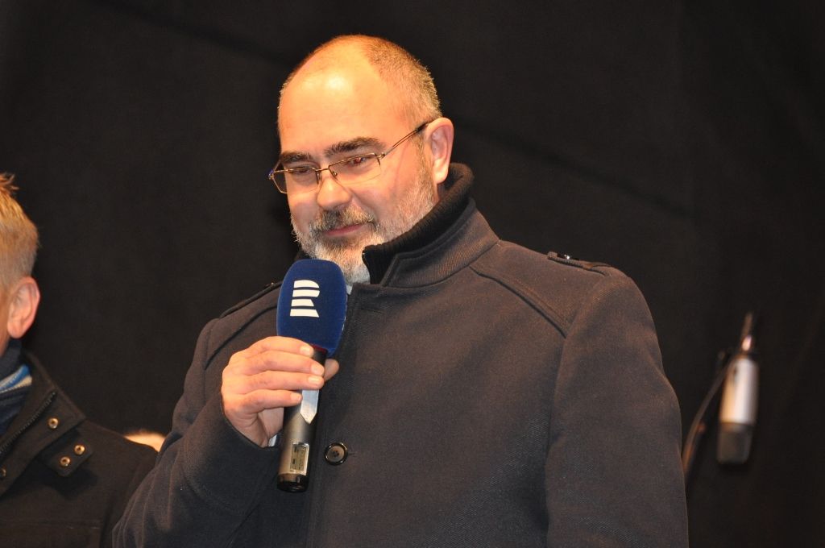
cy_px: 274
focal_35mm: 300
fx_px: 6866
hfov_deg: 6.9
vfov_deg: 4.6
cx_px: 412
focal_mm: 200
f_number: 5.6
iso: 800
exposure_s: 1/60
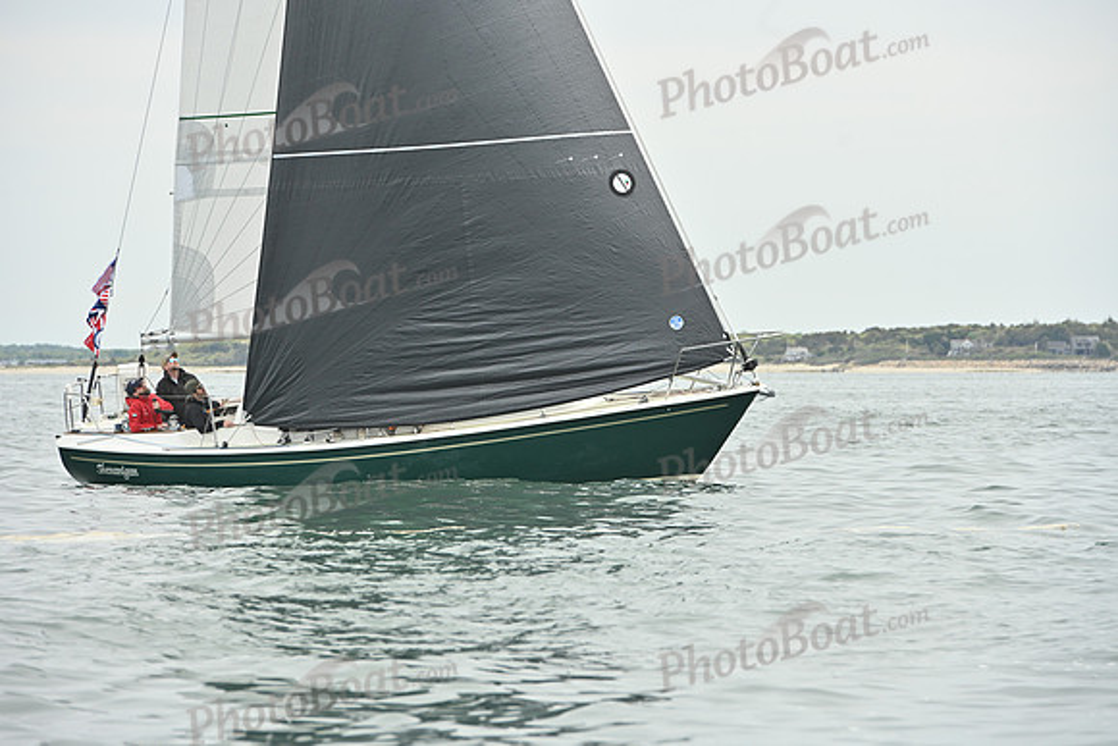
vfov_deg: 6.9
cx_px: 559
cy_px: 373
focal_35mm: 200
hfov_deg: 10.3
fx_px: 6212
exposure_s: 1/800
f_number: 8
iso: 320
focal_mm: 200
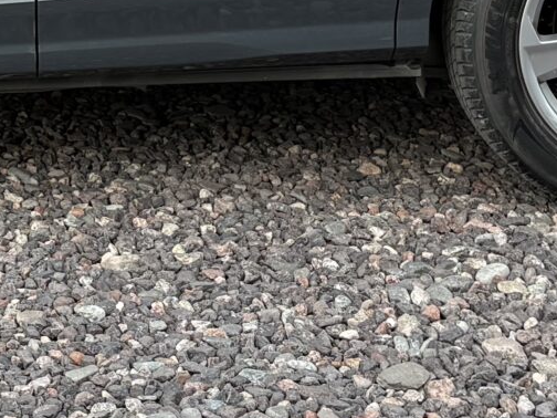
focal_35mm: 132
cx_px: -40
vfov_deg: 10.8
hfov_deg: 14.6
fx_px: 2124
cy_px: -226
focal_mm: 5.96
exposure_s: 1/447
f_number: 1.6
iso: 64
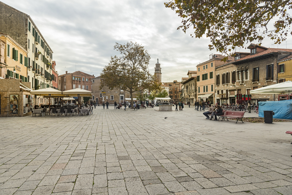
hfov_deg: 73.7
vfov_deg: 53.1
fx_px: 195
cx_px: 146
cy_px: 98
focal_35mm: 24
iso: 100
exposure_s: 1/200
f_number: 8
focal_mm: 24
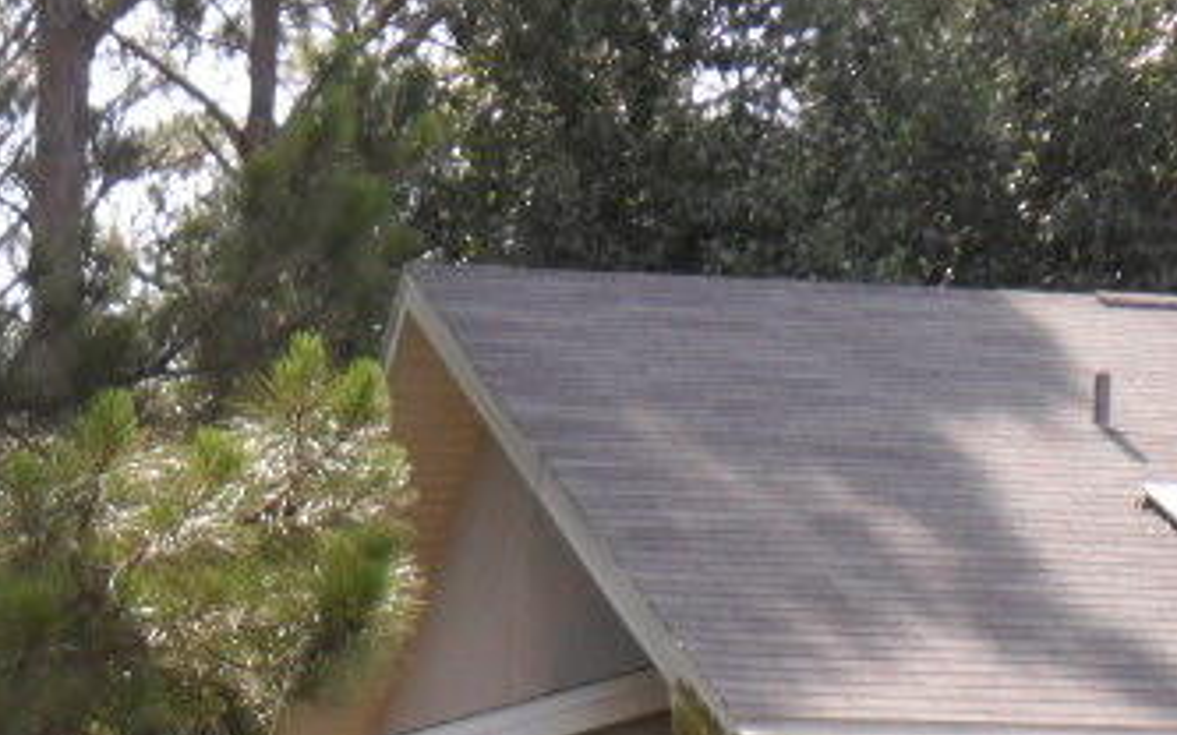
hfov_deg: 17.8
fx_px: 3656
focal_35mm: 114
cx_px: -7
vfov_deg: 10.8
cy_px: 1272
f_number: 3
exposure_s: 1/350
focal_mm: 6.3
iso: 80
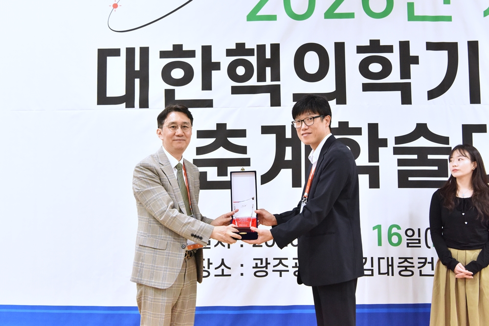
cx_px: 244
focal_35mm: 38
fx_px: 516
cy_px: 163
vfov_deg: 35.1
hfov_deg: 50.7
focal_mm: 38
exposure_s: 1/160
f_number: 5.6
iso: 6400
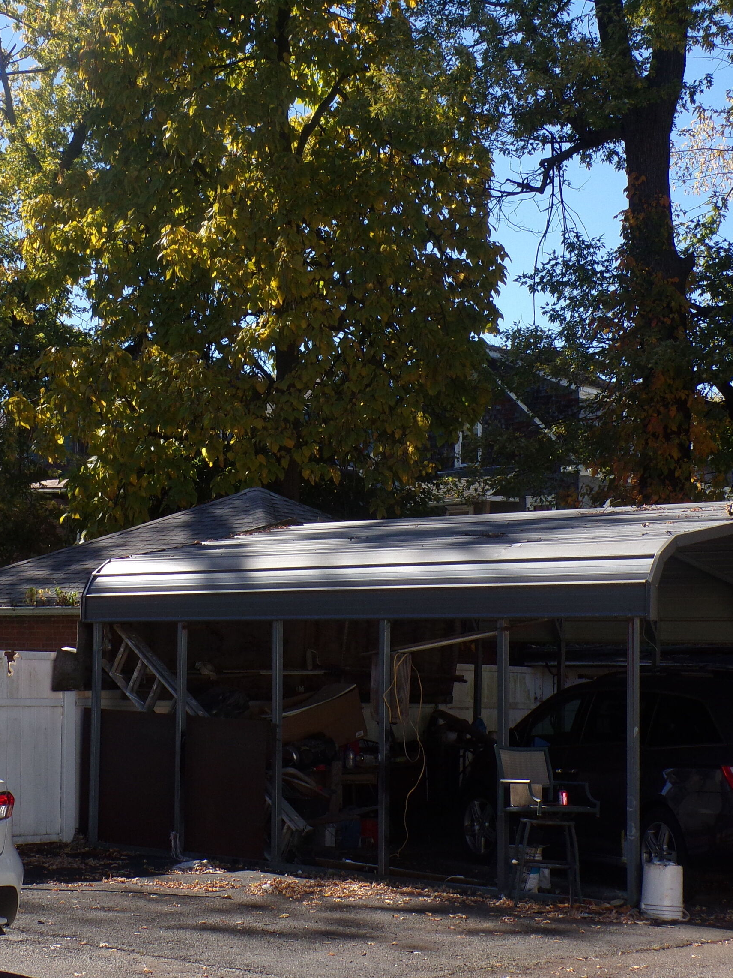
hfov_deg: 22.3
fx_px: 1863
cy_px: 493
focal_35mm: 66
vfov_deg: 29.4
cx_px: 338
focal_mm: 8.7
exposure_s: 1/280
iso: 80
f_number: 5.1
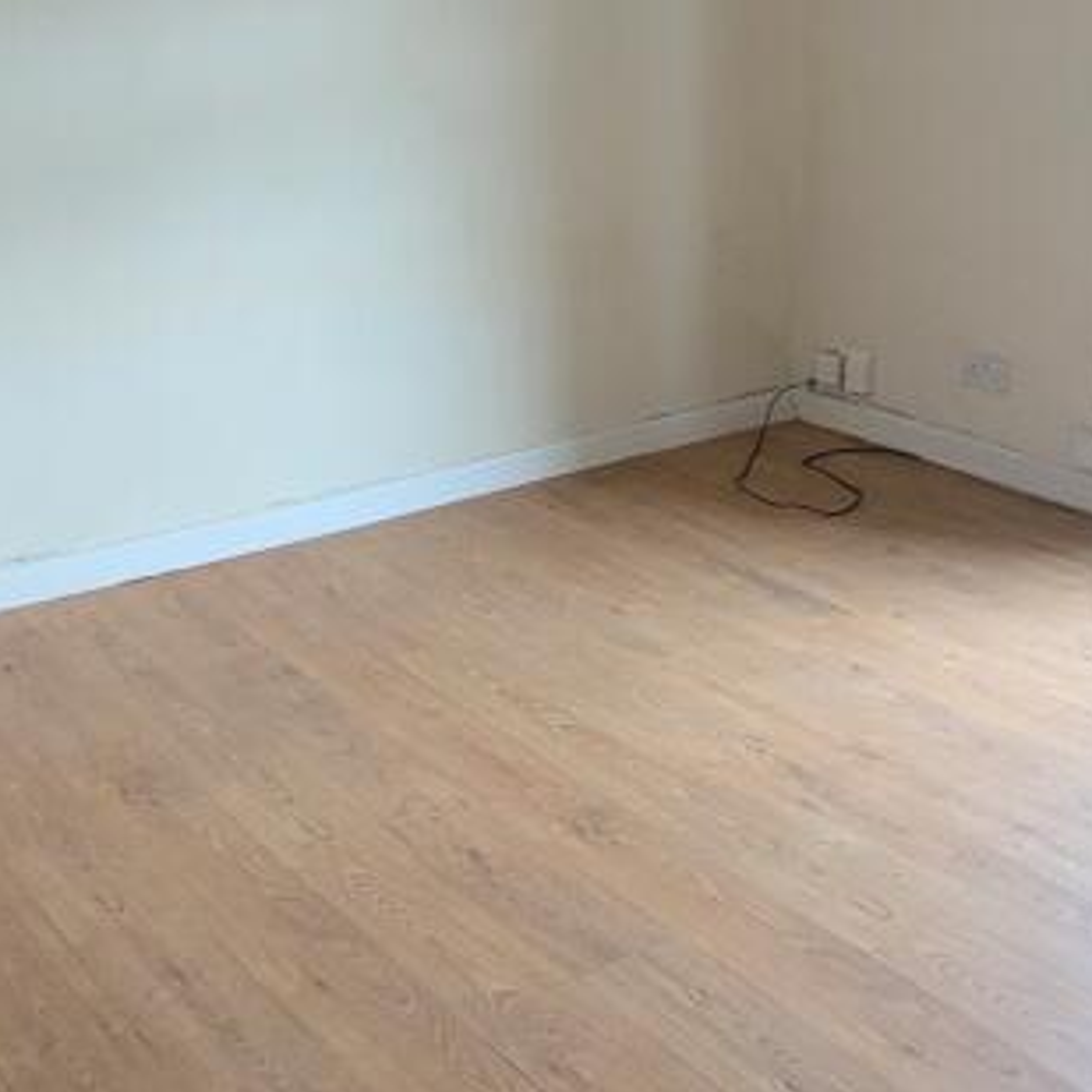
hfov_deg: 36.0
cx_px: 491
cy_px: 341
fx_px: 1677
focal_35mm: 47
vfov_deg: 35.6
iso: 81
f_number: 2.2
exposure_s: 1/70
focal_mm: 2.35
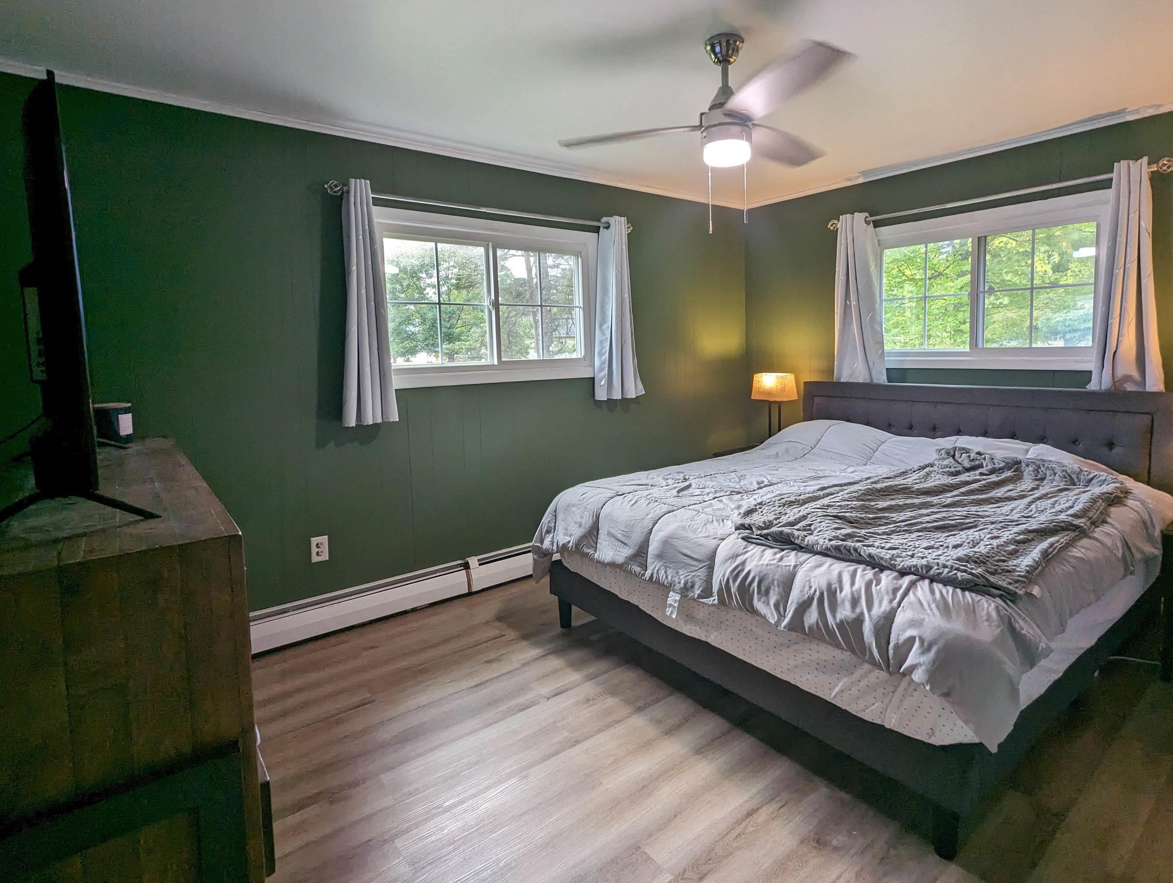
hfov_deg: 87.5
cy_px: 398
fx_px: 611
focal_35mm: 18
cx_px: 636
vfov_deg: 71.5
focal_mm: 2.35
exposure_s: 1/60
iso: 104
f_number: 2.2
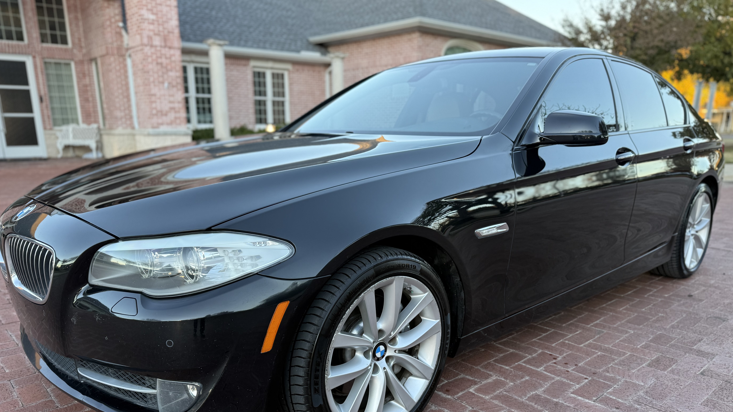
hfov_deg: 69.9
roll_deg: +0.6
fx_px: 525
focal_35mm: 27
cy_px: 271
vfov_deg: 42.4
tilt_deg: -15.4
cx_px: 367
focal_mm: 6.76
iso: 80
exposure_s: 1/146
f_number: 1.78
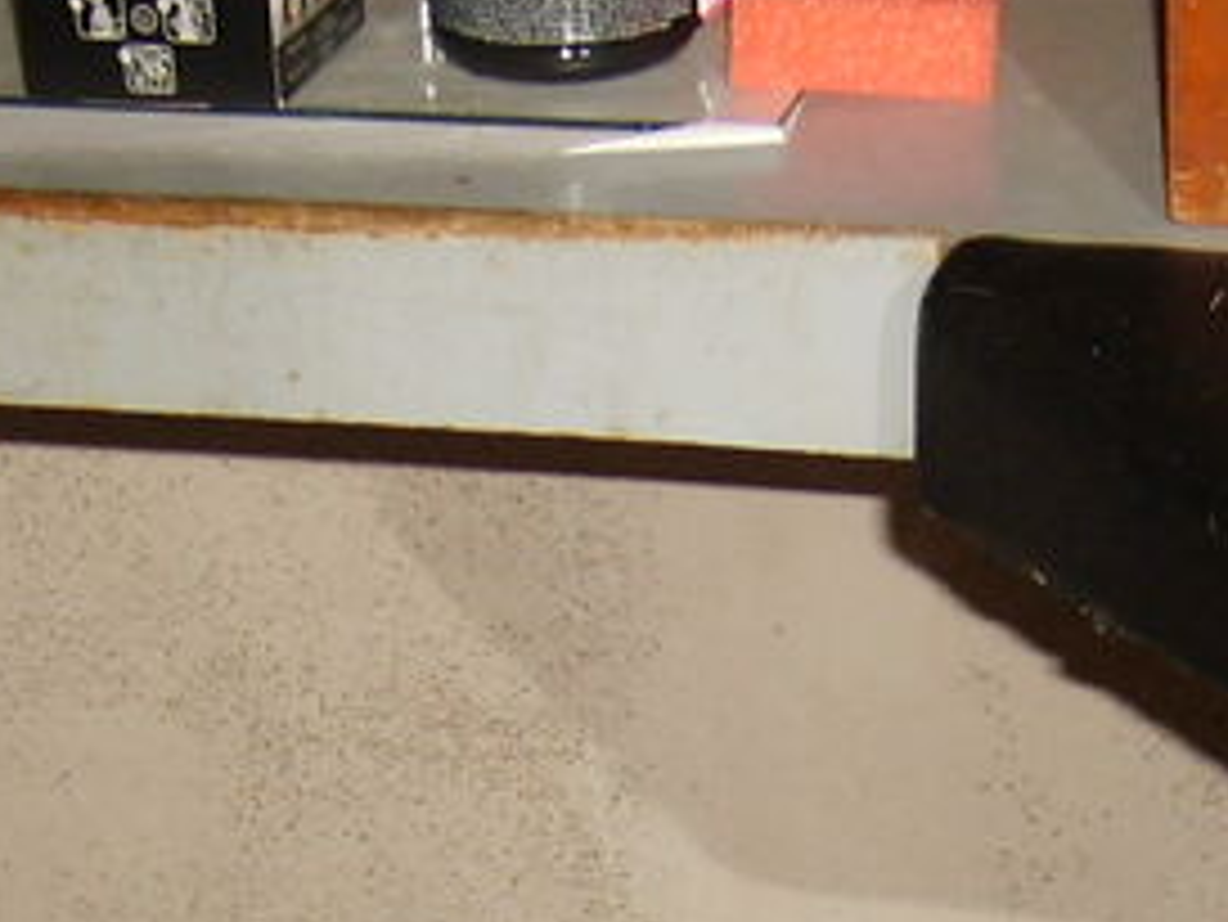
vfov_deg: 11.4
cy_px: 1084
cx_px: 679
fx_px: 4543
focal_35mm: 128
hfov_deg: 15.4
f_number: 2.8
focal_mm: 5.8
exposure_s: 1/45
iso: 100
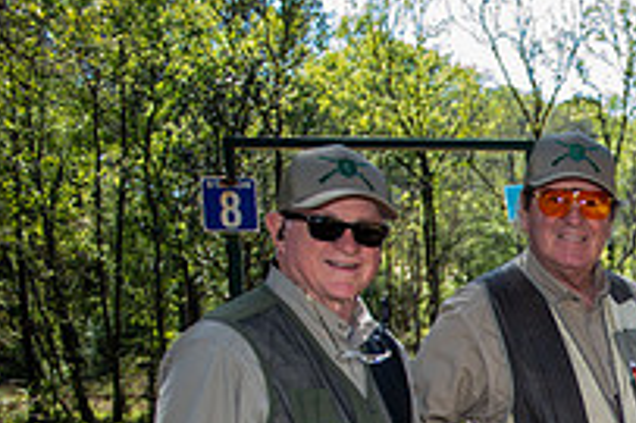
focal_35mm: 80
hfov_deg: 22.3
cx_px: 862
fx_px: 1412
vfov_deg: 15.9
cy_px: 592
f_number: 2.8
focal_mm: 28
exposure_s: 1/200
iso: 50
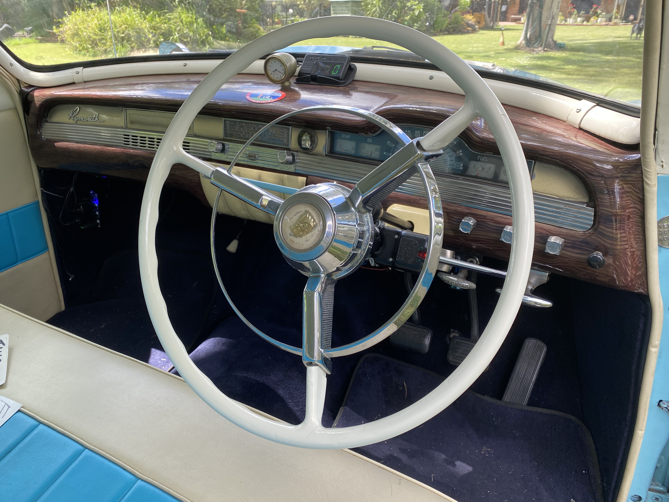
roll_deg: -0.2
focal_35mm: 26
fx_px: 502
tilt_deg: -24.3
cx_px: 334
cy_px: 251
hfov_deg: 67.3
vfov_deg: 53.1
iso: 32
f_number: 1.8
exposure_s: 1/247
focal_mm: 4.25
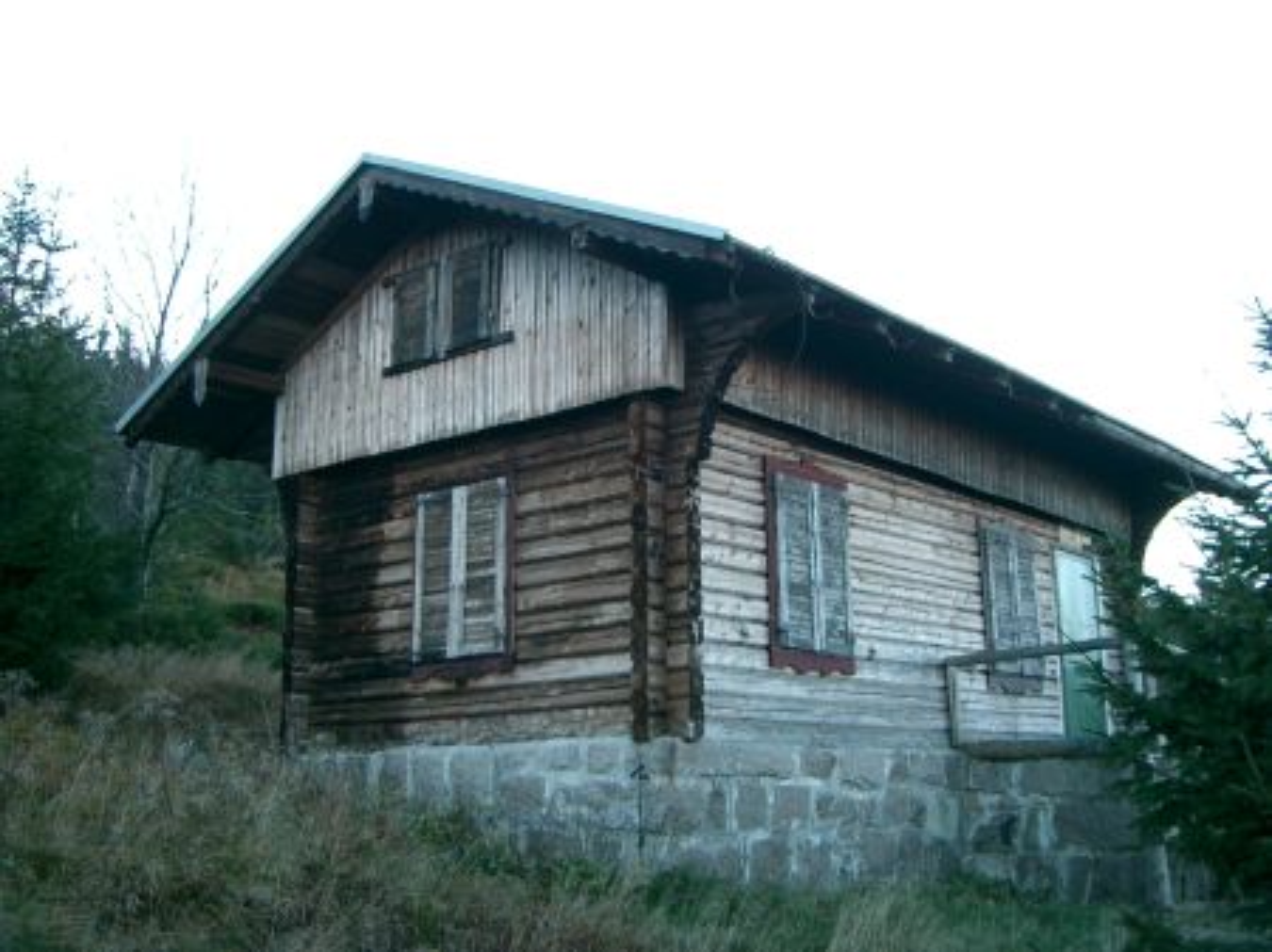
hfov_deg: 47.9
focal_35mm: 39
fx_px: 1432
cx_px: 636
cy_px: 476
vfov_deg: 36.8
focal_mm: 8
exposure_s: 1/160
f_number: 2.8
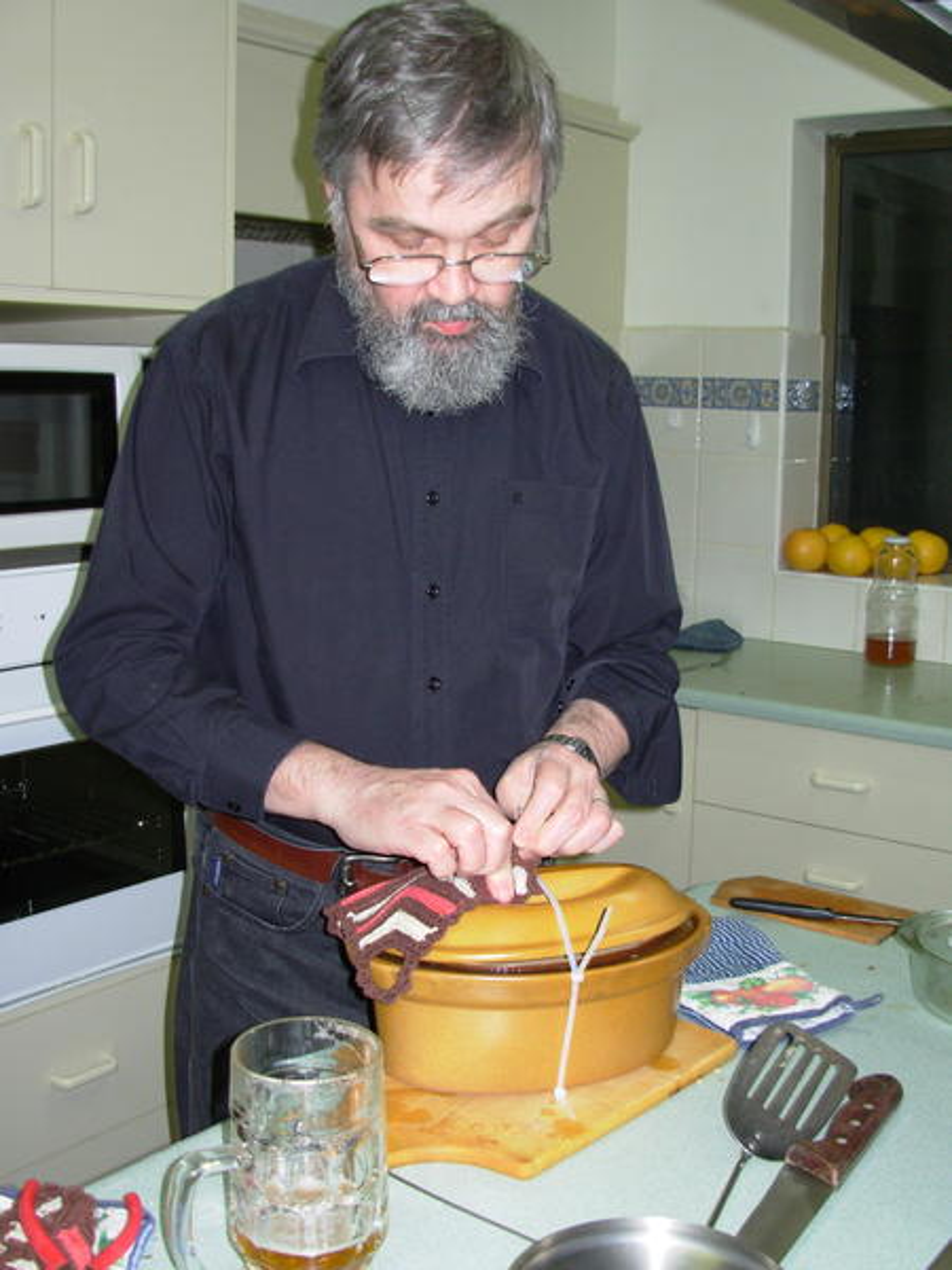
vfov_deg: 49.0
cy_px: 635
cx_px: 476
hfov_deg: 37.7
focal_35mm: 38
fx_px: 1393
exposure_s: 1/32
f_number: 2.9
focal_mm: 6.3
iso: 50
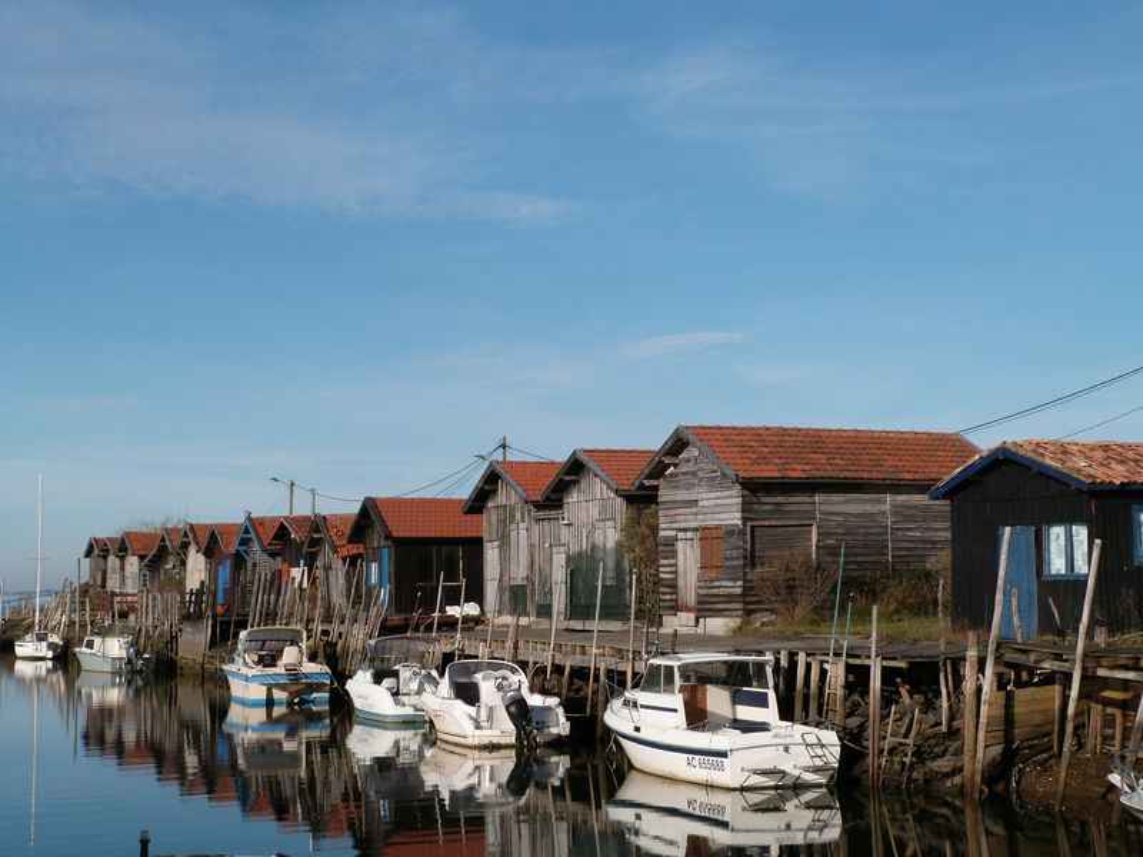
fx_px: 1882
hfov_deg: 33.8
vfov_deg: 25.7
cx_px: 572
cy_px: 428
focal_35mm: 57
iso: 100
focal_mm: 10.2
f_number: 5.6
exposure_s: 1/640
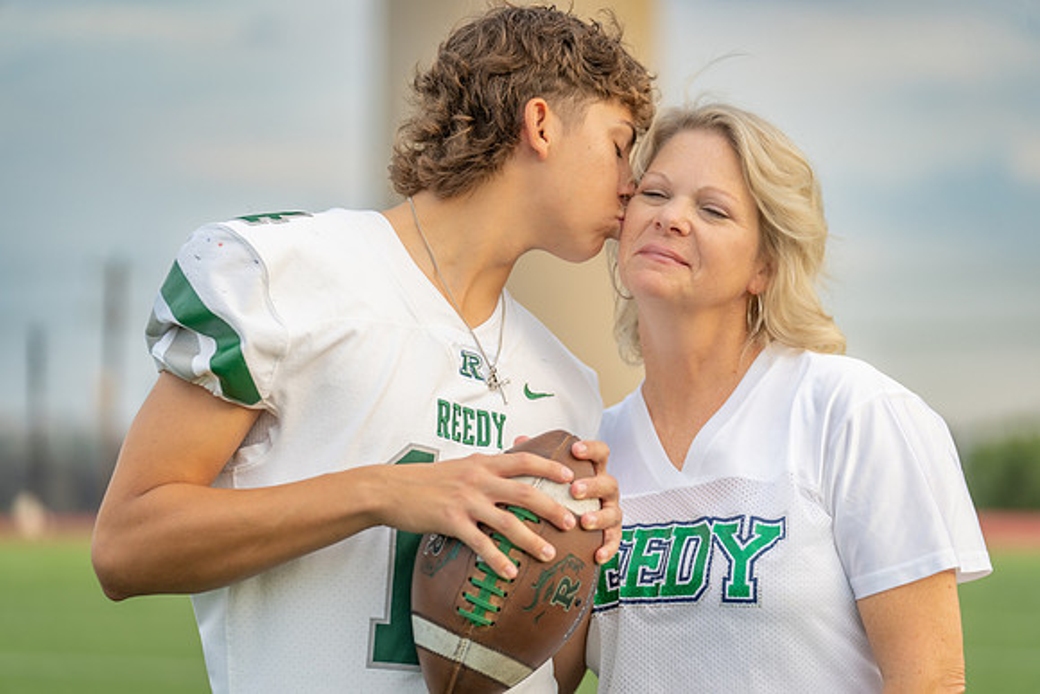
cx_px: 520
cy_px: 347
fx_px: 3467
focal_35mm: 120
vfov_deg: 11.4
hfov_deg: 17.1
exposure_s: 1/400
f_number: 2.8
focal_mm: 120
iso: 125
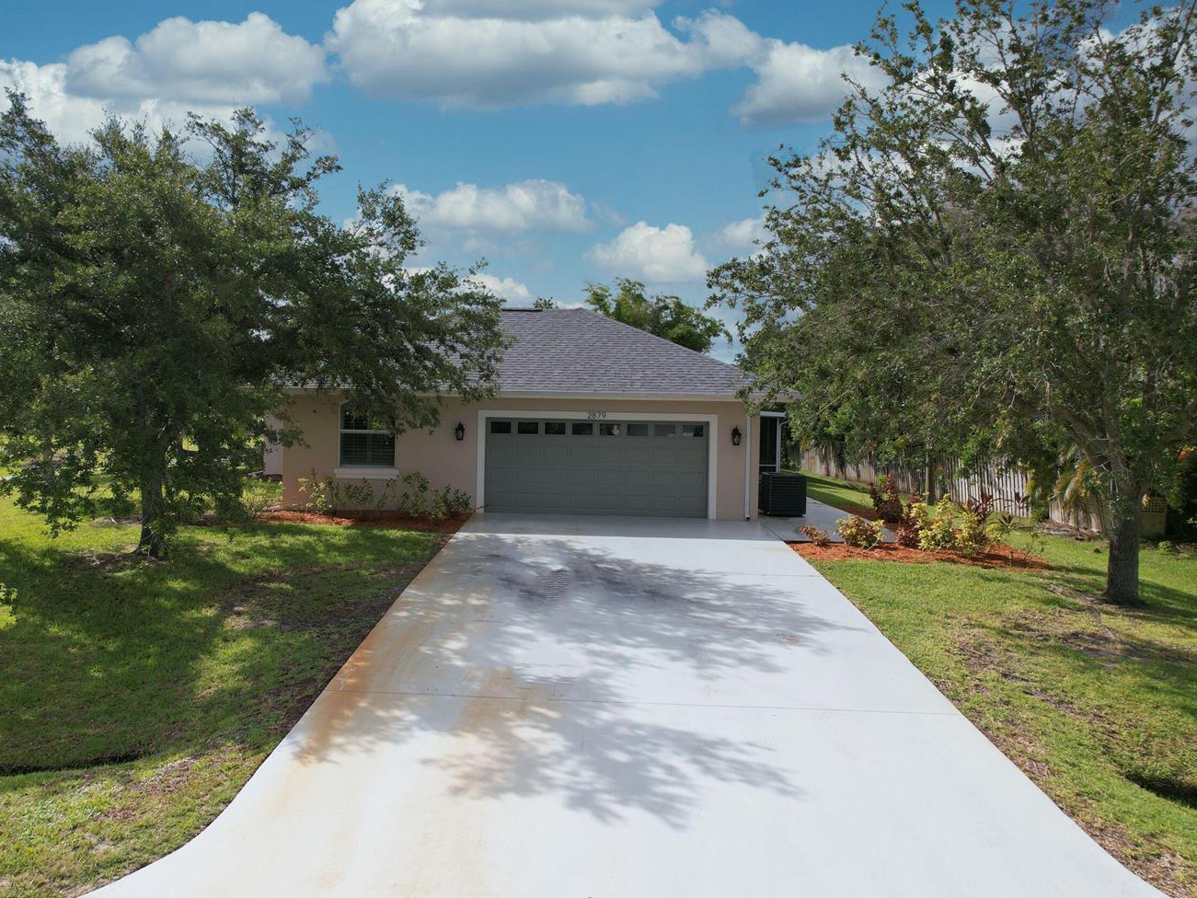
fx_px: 899
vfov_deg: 53.0
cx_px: 498
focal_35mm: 26
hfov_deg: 66.8
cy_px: 425
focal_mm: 8.4
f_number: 2.8
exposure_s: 1/80
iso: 100
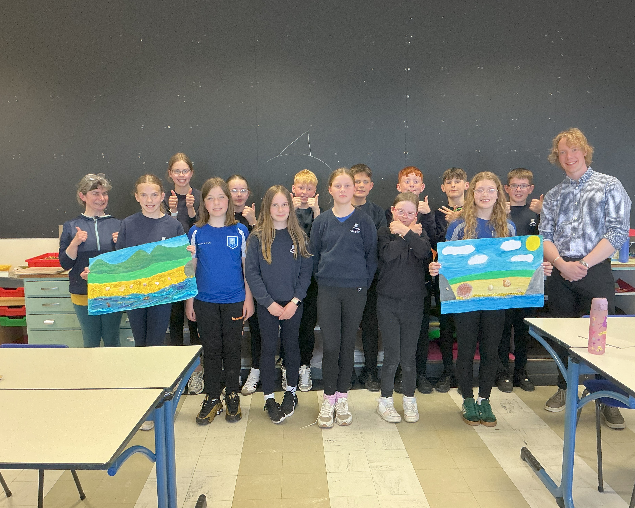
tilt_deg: -8.0
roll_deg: +1.1
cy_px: 260
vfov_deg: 47.1
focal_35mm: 31
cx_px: 314
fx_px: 583
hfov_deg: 57.2
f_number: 1.8
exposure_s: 1/60
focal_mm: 3
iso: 160
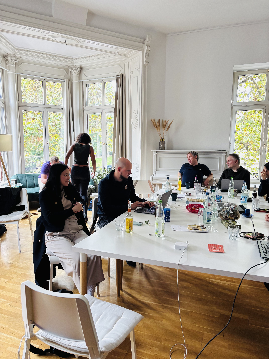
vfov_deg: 67.3
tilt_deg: -7.2
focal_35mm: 26
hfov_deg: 53.1
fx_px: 269
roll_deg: -1.3
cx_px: 134
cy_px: 180
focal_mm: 5.96
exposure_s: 1/60
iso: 125
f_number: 1.6
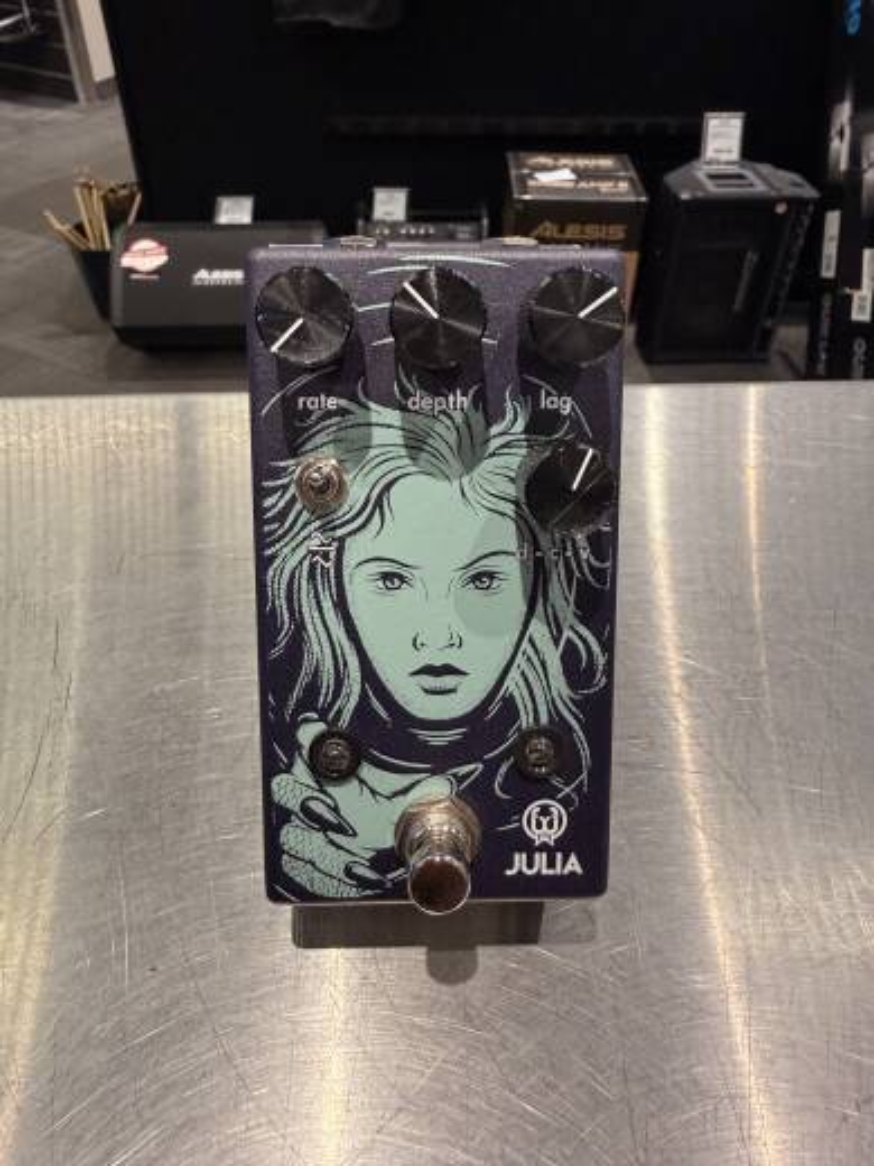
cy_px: 583
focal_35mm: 24
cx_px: 437
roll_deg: -0.9
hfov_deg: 56.8
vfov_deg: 71.6
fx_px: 808
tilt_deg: -38.5
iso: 160
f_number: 2.2
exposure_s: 1/120
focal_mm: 2.22
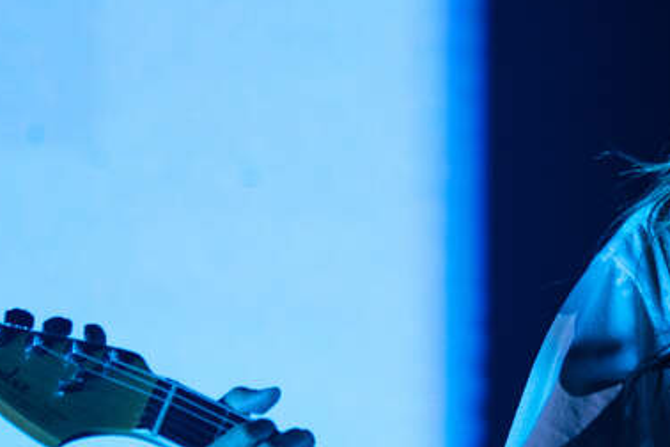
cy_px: 378
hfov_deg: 5.7
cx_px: 697
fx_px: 6655
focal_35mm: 358
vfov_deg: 3.8
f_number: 2.8
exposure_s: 1/640
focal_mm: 75
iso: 1000
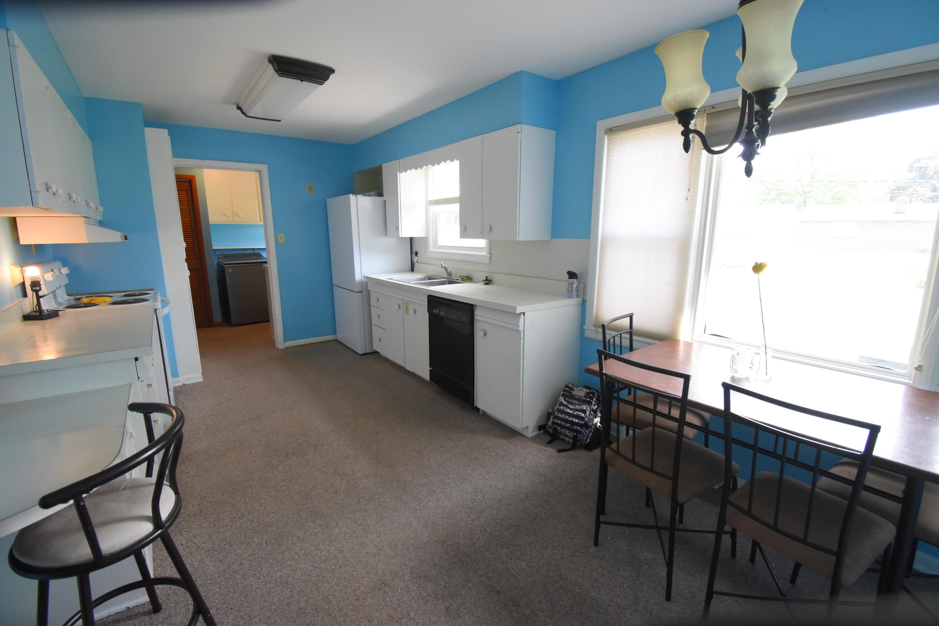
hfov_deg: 100.4
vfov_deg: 77.3
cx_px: 470
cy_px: 313
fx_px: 391
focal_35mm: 15
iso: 1250
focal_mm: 10
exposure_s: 1/125
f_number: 4.5
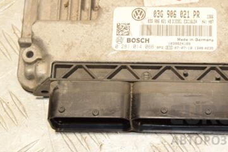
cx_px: 159
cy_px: 31
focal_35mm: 124
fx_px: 785
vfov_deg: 11.0
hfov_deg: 16.5
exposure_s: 1/200
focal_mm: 50
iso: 800
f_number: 6.3
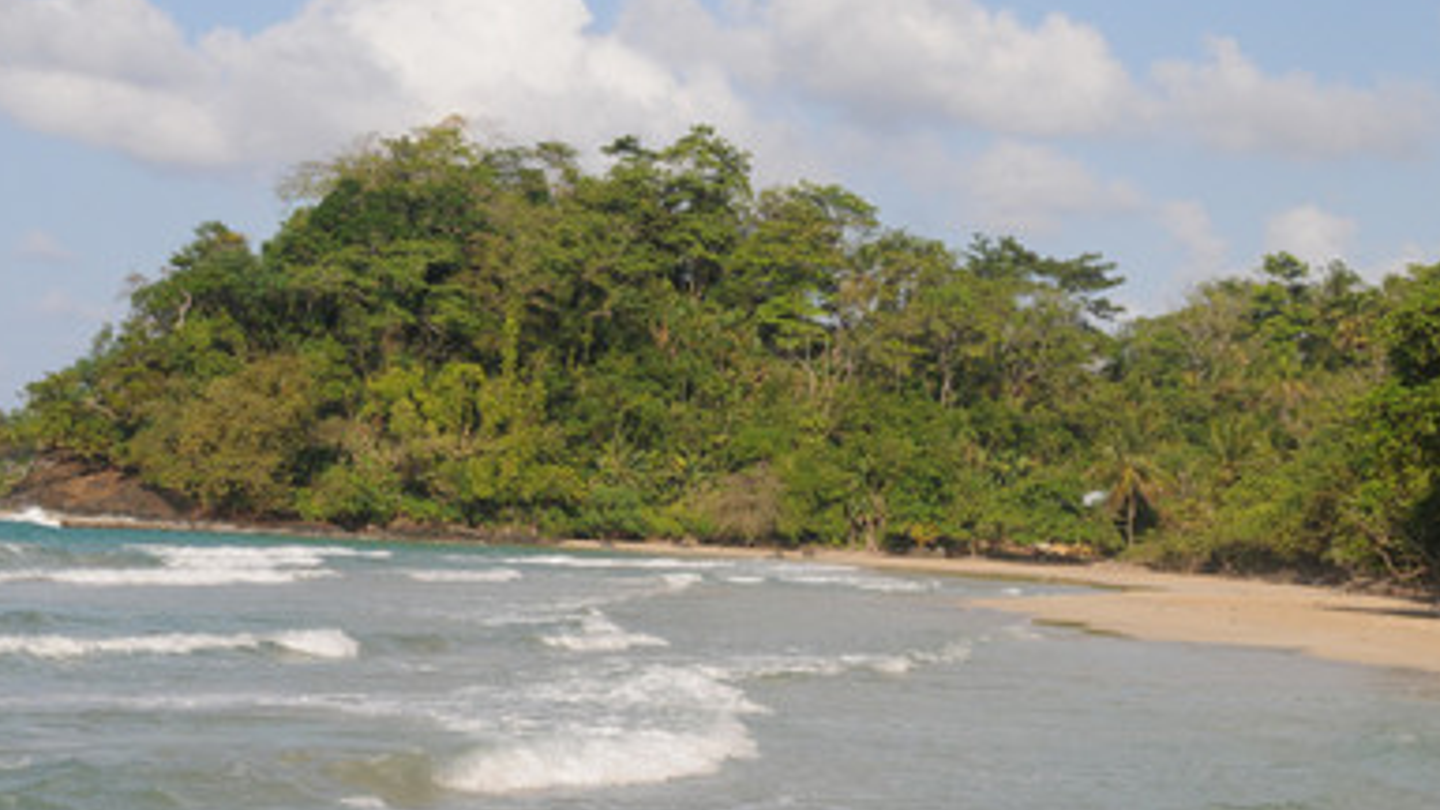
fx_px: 3513
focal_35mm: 92
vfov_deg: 13.1
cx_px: 795
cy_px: 332
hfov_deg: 23.2
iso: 400
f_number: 11
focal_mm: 50
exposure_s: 1/640
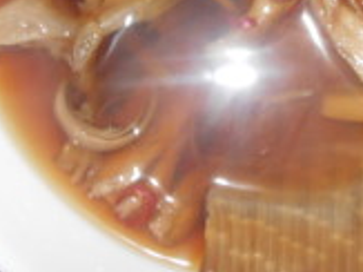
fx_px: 754
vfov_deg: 19.7
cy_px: -9
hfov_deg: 26.4
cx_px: 303
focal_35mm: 72
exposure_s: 1/25
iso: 200
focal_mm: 4.6
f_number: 8
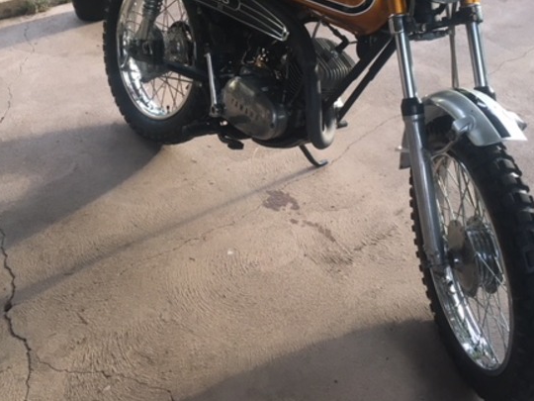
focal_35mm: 43
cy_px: 106
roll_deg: +1.2
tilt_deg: -33.6
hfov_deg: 43.8
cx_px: 291
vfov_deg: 33.0
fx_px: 663
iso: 25
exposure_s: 1/33
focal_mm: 4.15
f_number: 2.2
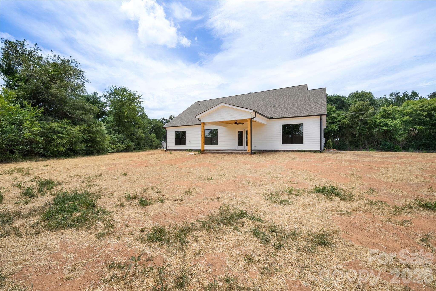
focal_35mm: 14
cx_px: 218
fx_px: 170
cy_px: 146
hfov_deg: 104.2
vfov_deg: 81.3
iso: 100
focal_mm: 14
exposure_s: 1/30
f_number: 11
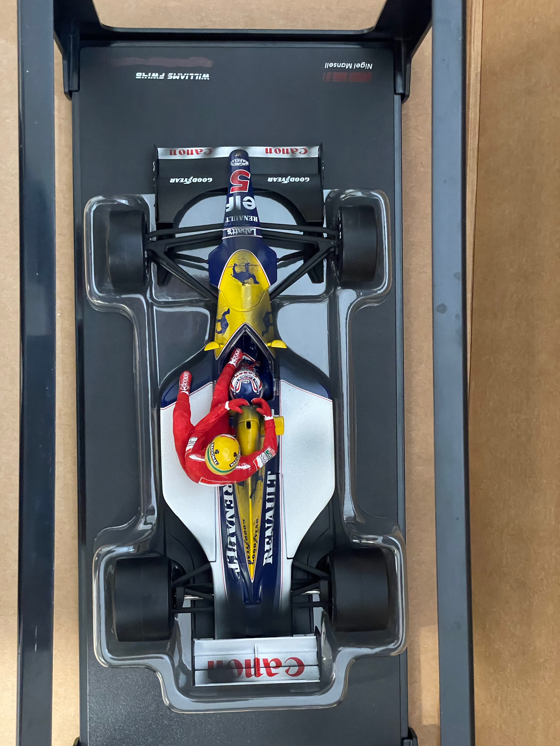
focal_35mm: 52
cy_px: 373
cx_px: 280
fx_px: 1122
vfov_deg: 36.8
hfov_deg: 28.0
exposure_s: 1/25
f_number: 2
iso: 800
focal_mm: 6
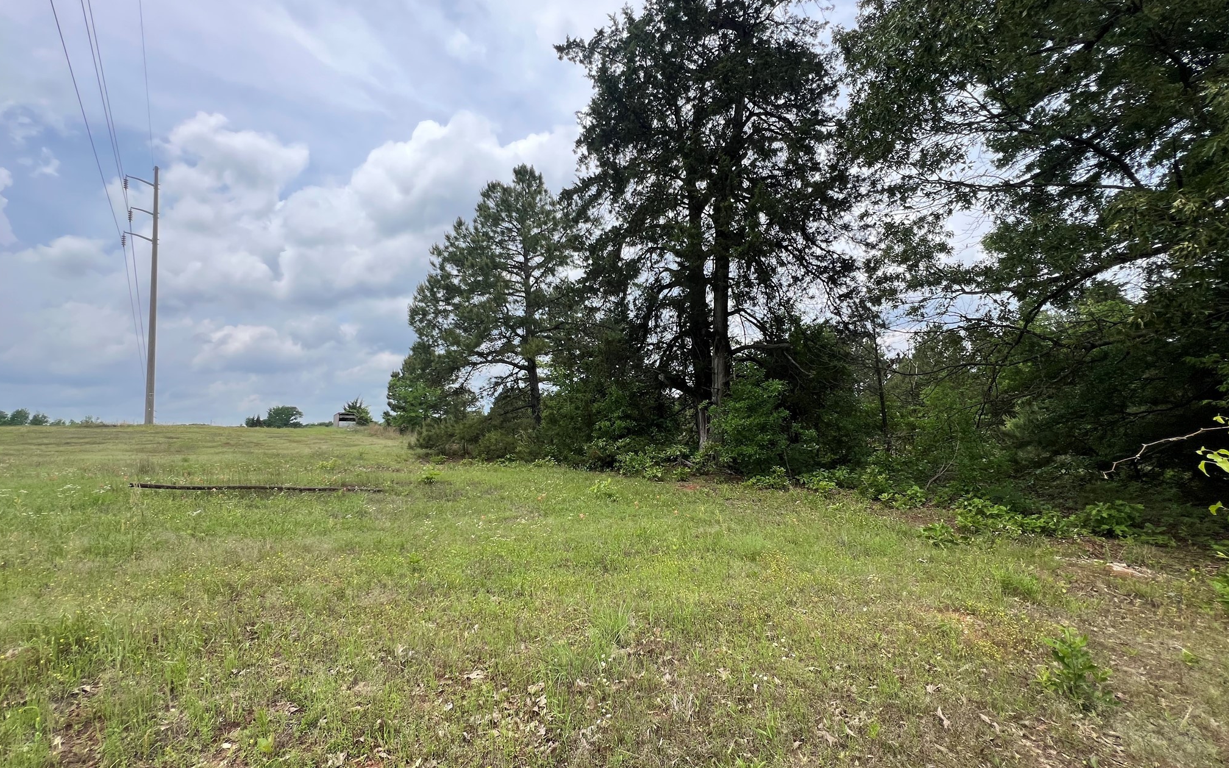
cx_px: 618
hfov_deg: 105.3
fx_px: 469
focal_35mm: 14
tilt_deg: +4.7
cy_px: 395
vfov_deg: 78.6
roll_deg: +2.6
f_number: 1.8
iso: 32
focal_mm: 1.57
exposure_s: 1/881
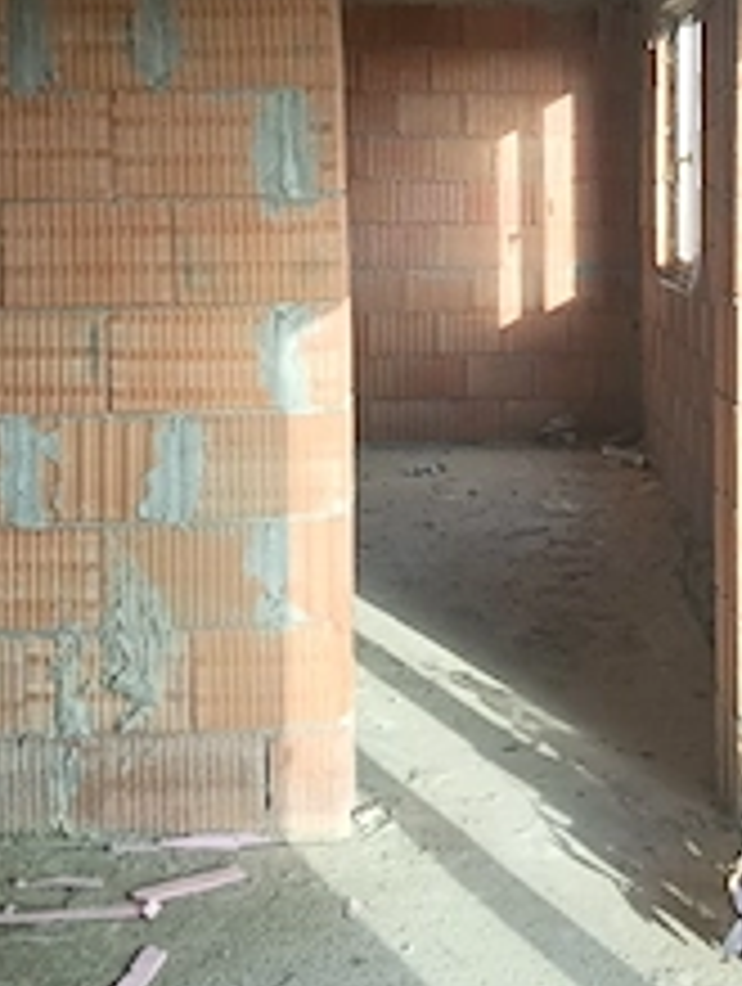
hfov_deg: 29.5
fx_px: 1396
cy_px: 248
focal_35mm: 49
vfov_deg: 37.9
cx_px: 522
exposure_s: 1/33.3
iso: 80
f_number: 1.8
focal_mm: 3.98
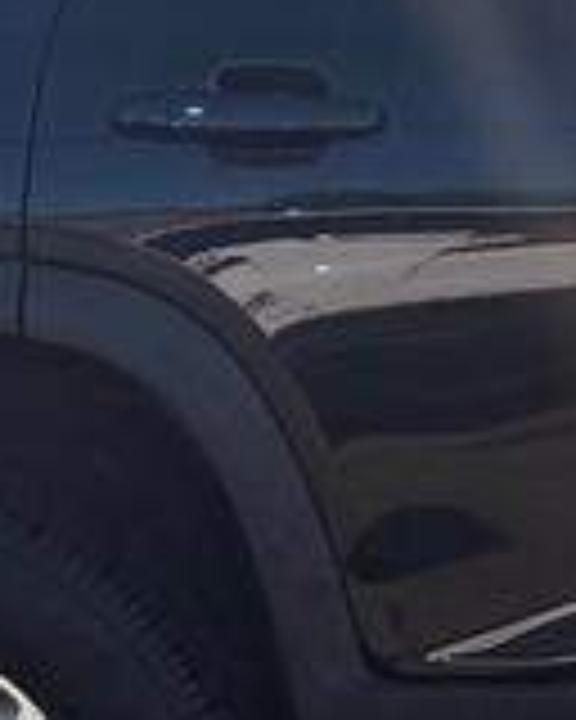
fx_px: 3985
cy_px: -22
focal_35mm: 187
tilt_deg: -3.5
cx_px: 1174
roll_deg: +1.3
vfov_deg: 10.2
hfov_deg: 7.9
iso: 80
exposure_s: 1/5319
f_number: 1.78
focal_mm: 6.76
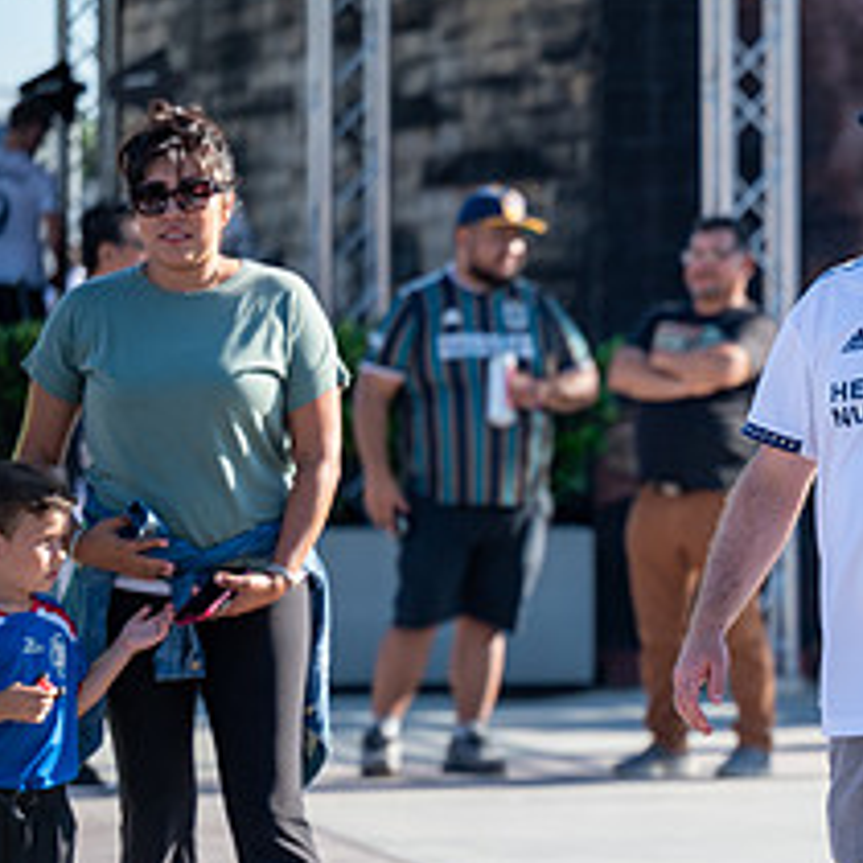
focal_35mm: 246
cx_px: 1175
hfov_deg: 7.0
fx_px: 6939
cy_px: 600
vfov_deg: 7.1
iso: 100
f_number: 2.8
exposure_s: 1/640
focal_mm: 105
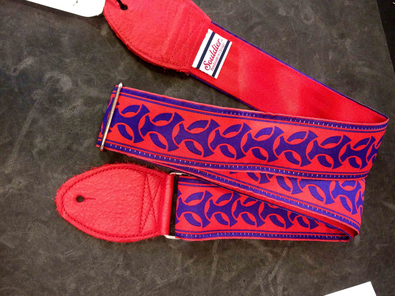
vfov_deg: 40.7
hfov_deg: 52.6
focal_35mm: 35
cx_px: 198
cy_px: 148
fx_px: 399
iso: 400
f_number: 2.4
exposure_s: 1/20
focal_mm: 4.28
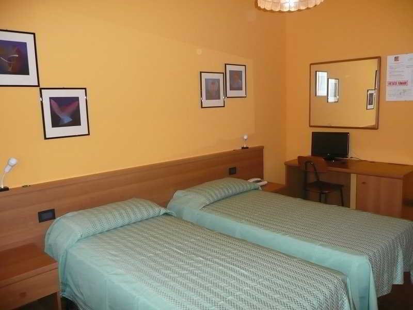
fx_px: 334
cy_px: 155
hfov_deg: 63.4
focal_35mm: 28
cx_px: 206
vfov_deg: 49.7
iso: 320
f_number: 3.3
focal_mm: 4.6
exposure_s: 1/30
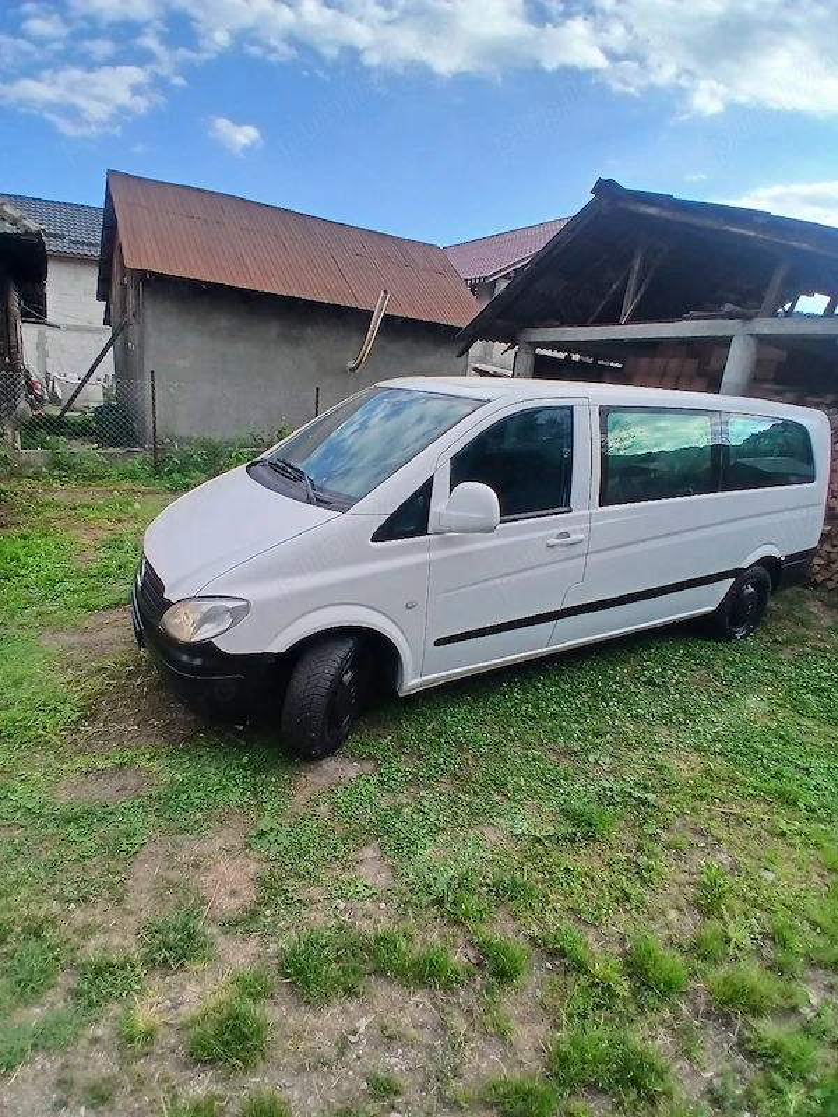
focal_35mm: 17
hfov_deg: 74.7
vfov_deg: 91.0
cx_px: 419
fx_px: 549
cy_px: 558
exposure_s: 1/769
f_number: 2.2
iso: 50
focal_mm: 1.4
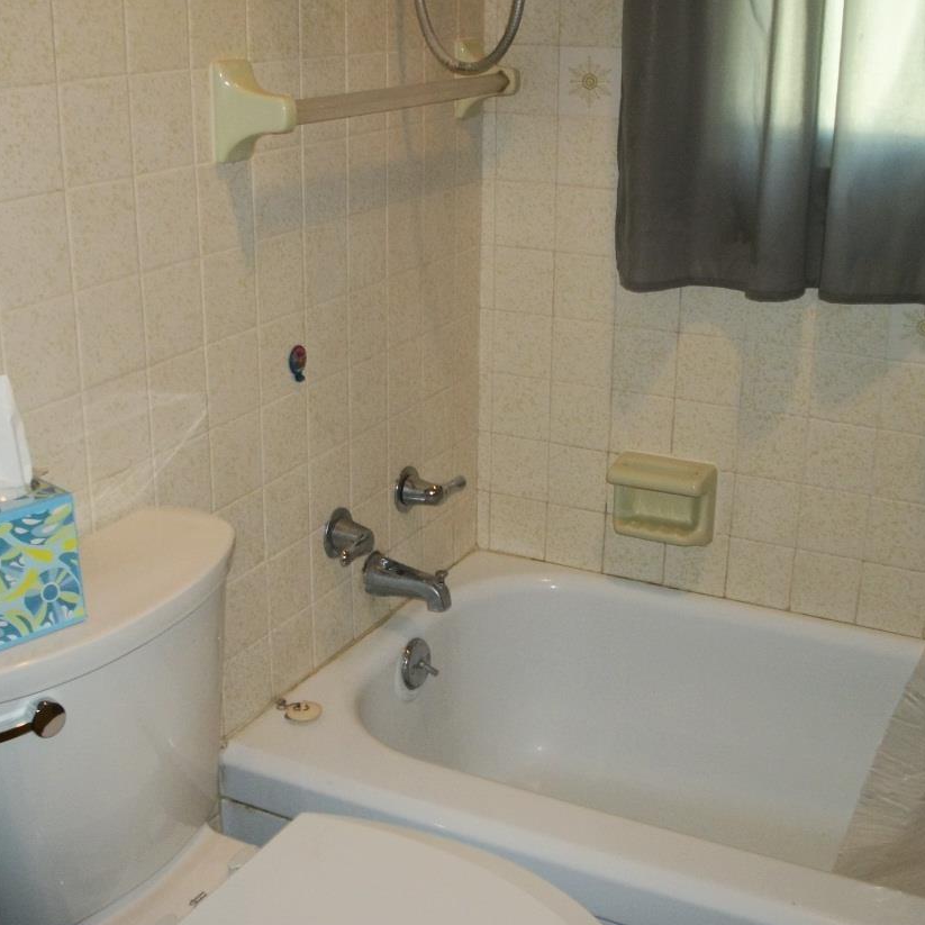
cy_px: 484
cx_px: 443
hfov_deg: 38.3
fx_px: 1330
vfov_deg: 38.3
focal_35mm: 44
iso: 160
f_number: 2.9
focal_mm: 5.7
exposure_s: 1/30
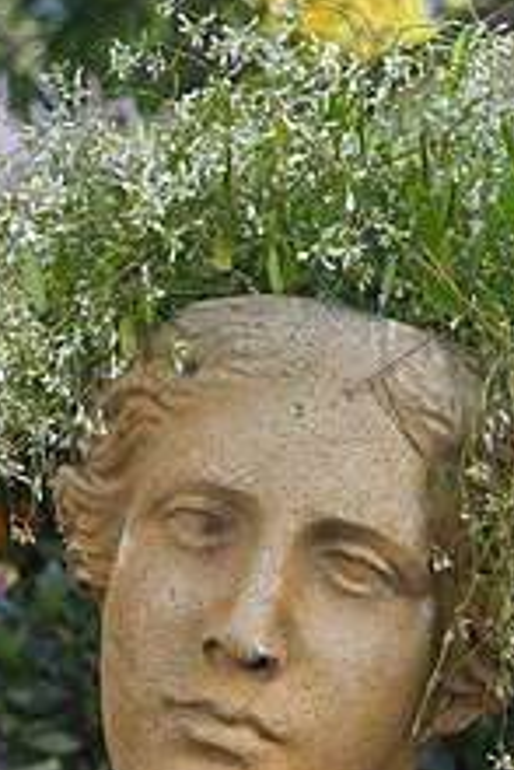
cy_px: 774
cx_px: 252
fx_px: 1967
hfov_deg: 14.9
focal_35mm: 92
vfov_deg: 21.3
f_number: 4.5
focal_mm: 30
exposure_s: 1/500
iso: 200
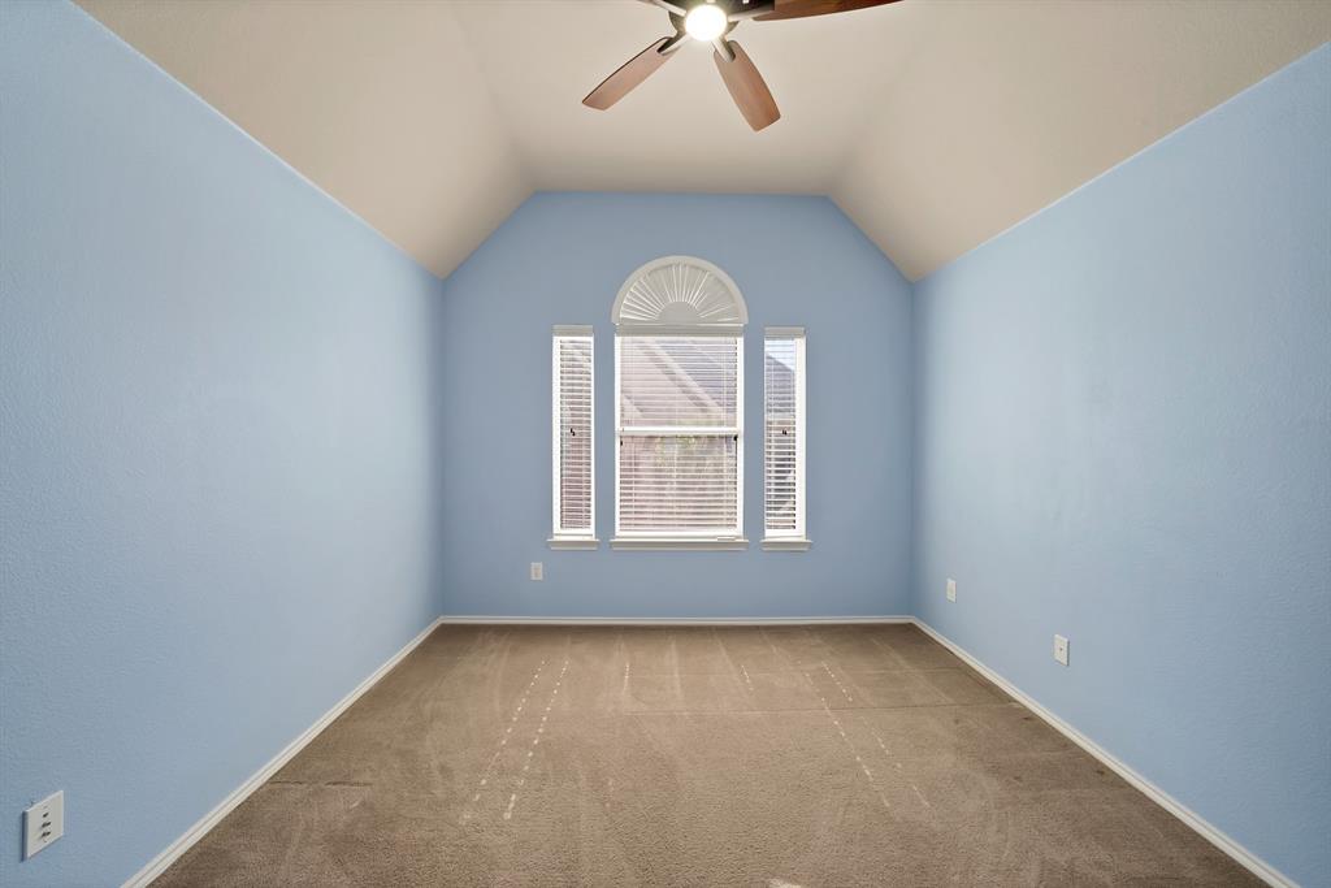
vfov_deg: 90.0
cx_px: 666
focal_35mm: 12
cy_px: 444
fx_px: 444
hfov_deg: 112.6
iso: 640
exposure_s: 1/6
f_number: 9
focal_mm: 12
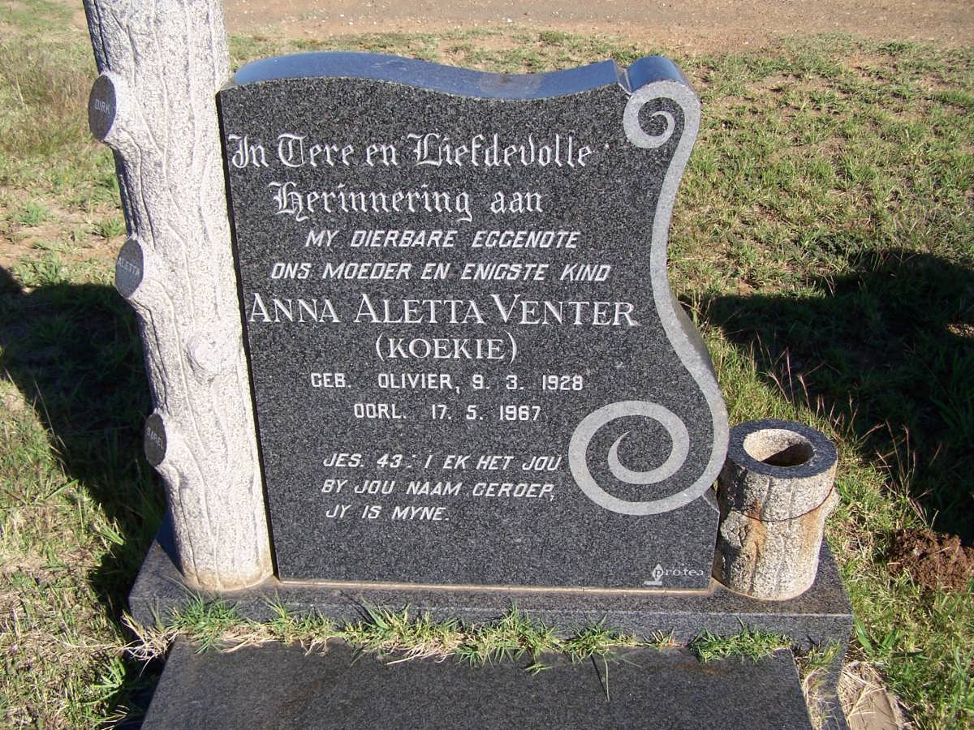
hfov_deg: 49.0
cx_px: 487
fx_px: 1069
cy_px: 365
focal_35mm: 38
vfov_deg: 37.7
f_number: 4
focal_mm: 6.3
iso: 80
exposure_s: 1/750
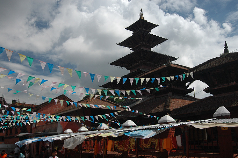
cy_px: 78
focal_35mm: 37
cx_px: 121
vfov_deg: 35.8
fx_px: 244
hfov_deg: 51.9
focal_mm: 24
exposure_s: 1/1600
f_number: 4.5
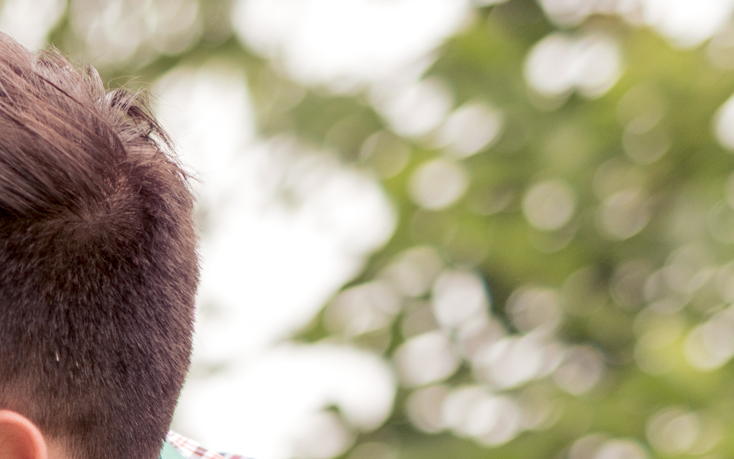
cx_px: -375
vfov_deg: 5.4
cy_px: 1048
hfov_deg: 8.7
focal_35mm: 236
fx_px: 4721
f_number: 2
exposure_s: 1/250
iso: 250
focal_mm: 50
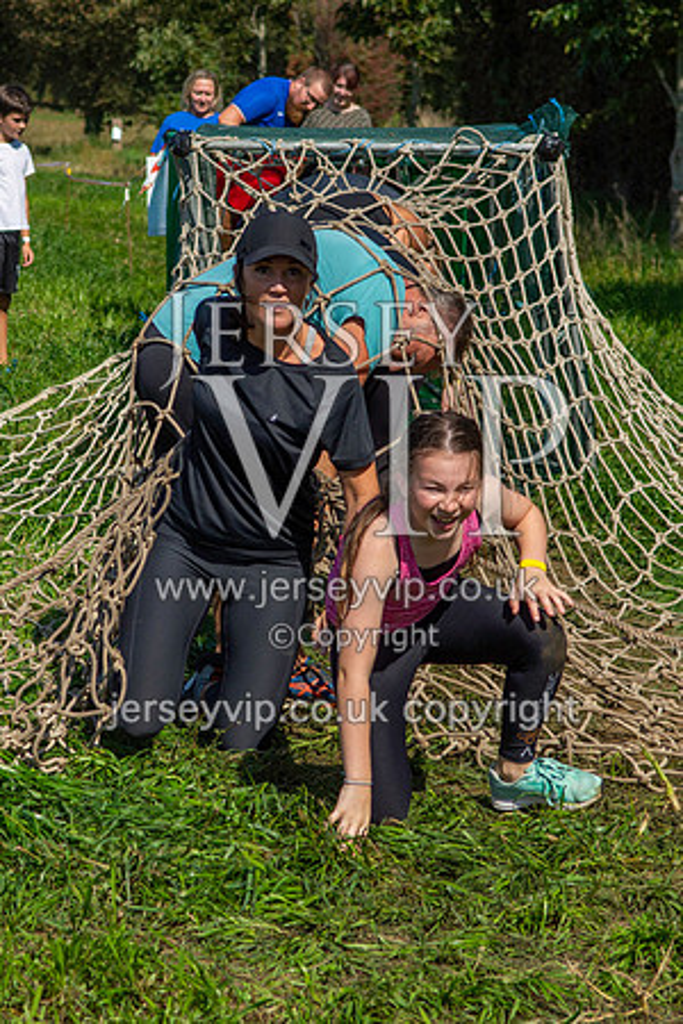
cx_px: 204
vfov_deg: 16.1
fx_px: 3622
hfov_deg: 10.8
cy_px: 506
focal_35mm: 127
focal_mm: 55
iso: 100
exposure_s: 1/8000
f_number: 4
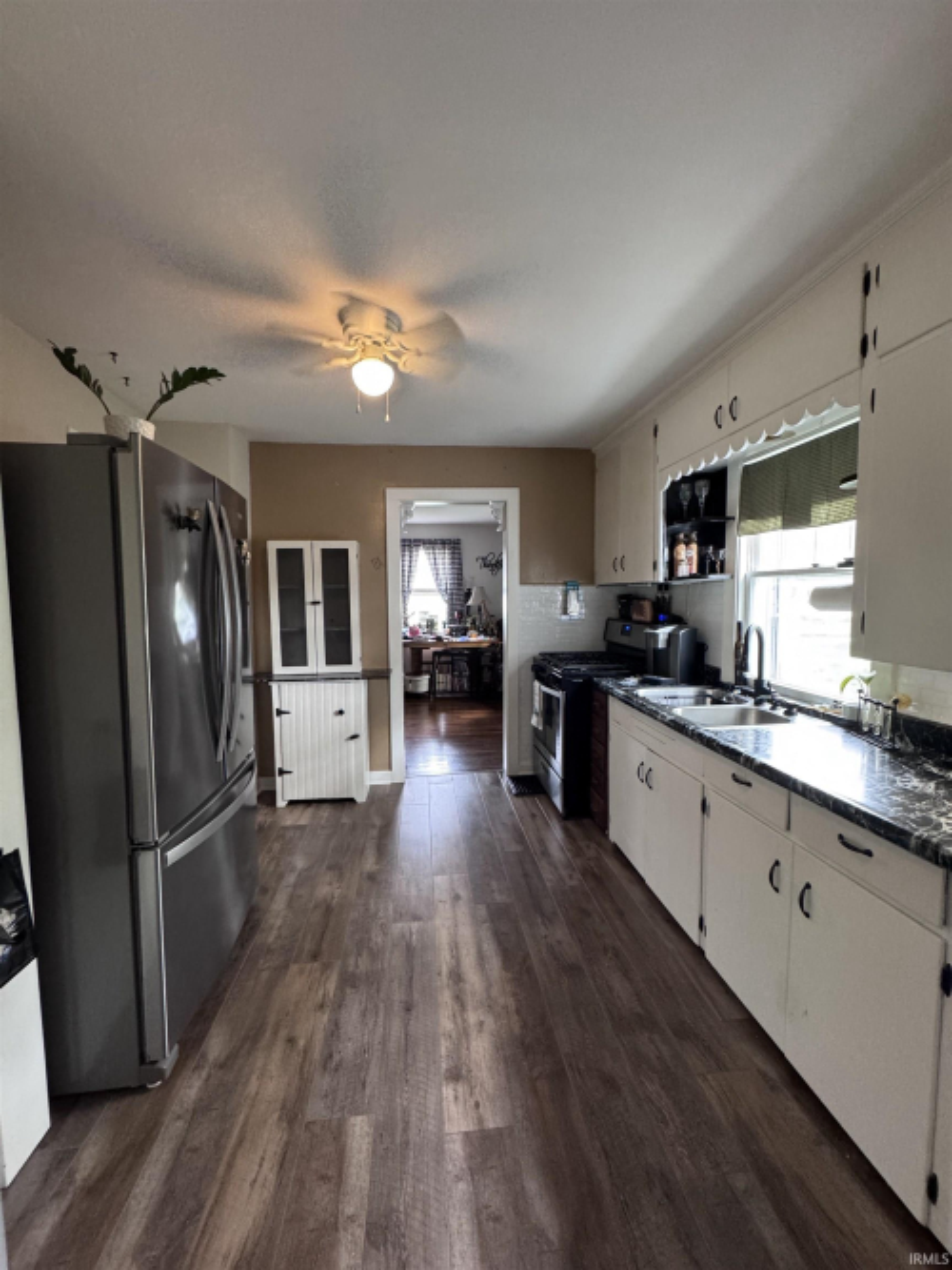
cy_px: 635
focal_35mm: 14
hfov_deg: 85.7
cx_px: 476
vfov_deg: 102.1
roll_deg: +0.8
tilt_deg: -4.8
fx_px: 514
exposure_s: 1/60
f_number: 2.2
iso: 500
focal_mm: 2.22
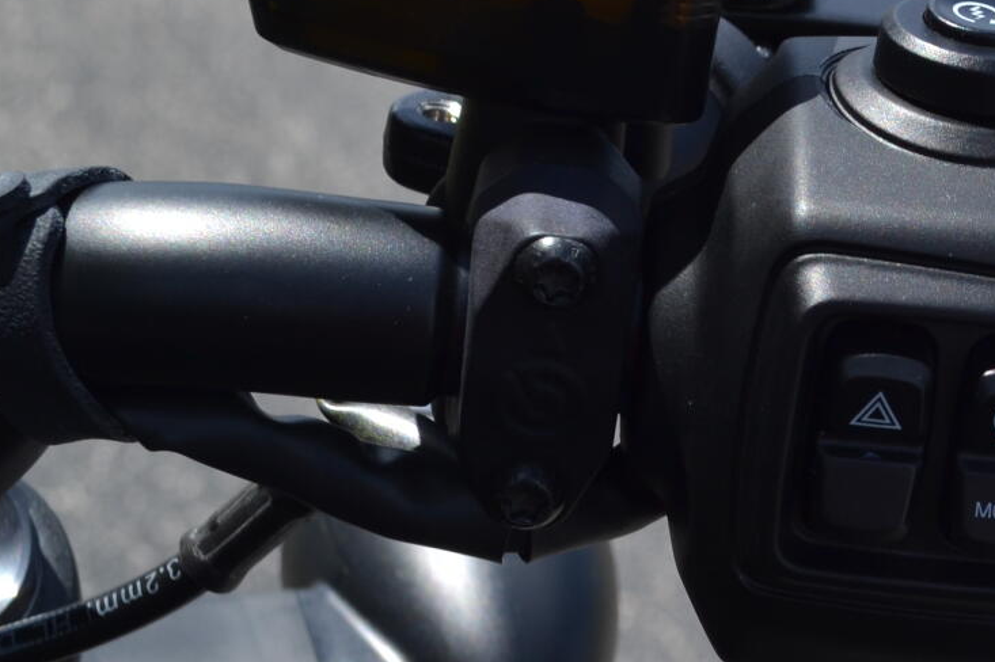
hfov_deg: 15.1
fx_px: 3619
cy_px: 178
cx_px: 1218
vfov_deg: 10.4
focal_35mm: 131
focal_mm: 32
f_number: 7.1
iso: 100
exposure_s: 1/200
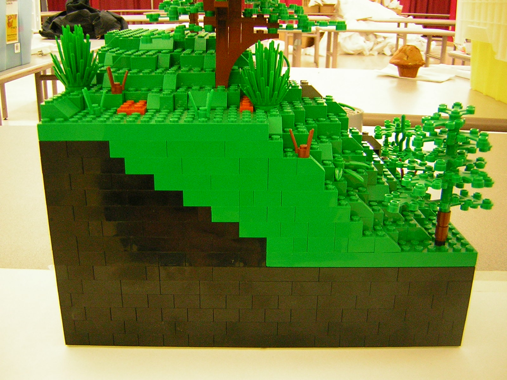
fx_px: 527
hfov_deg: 51.4
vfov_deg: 39.7
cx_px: 254
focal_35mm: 36
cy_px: 190
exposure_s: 1/5.7
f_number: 2.6
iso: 130
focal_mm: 4.7
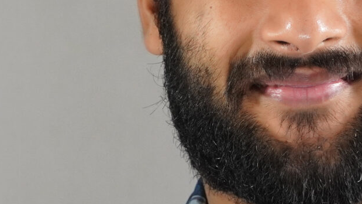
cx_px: 330
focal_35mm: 273
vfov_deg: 4.4
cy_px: 218
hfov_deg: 7.9
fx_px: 2620
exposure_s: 1/80
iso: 1000
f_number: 5
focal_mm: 42
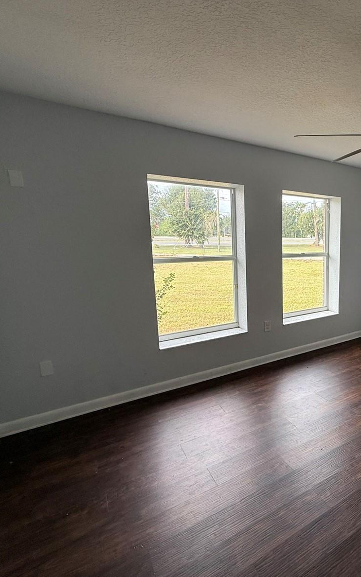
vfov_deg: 85.1
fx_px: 315
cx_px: 328
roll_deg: -0.8
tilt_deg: -8.8
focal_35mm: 20
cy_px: 287
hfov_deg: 52.2
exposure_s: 1/160
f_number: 2.2
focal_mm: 2.22
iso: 50
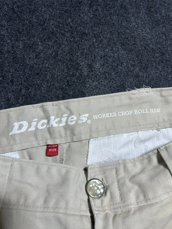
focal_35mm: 26
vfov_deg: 67.3
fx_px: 172
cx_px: 86
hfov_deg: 53.1
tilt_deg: -47.7
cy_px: 114
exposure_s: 1/100
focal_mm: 5.7
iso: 32
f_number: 1.5
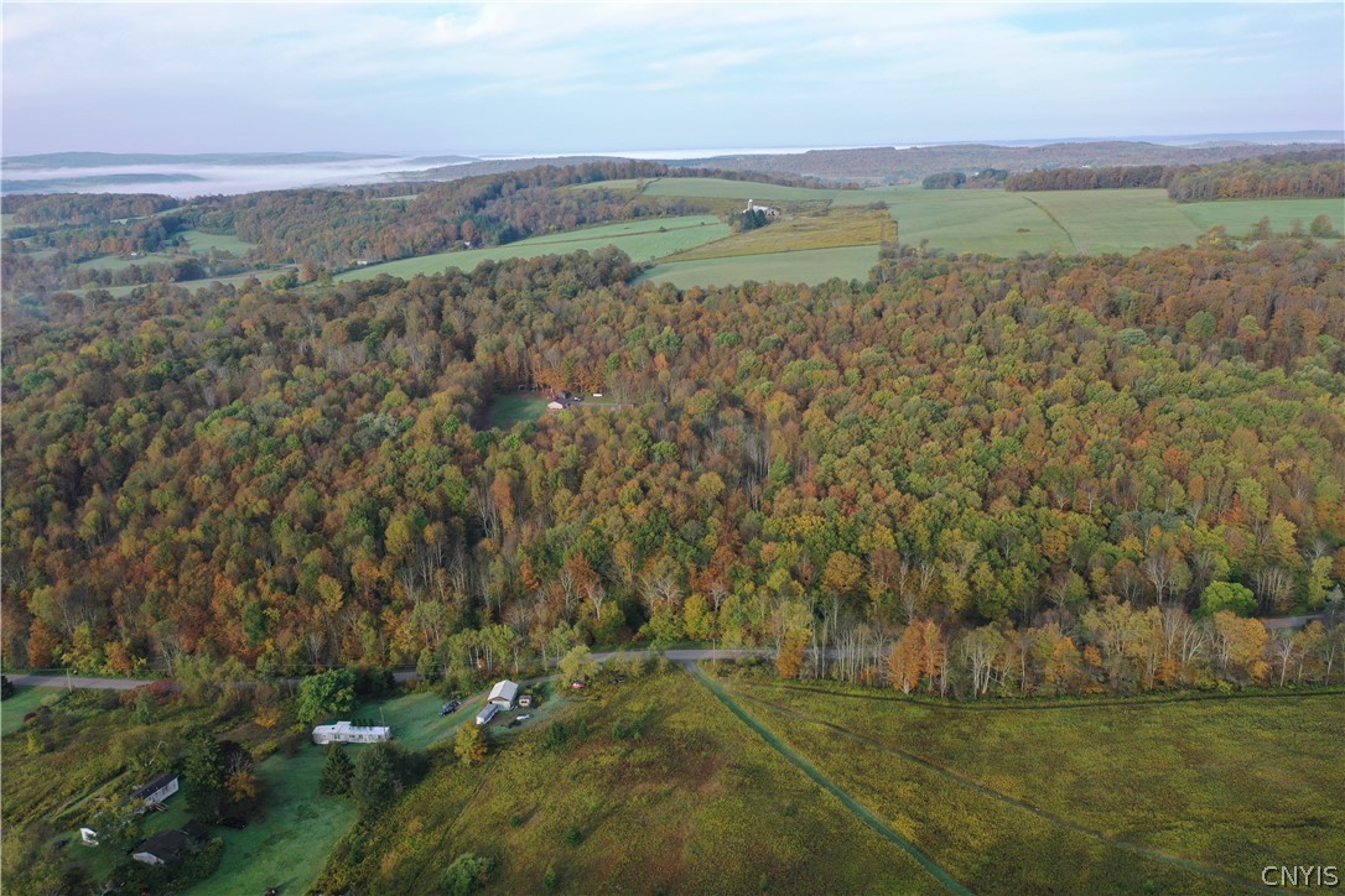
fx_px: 1046
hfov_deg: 65.5
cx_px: 672
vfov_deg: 46.4
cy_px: 448
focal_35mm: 28
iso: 100
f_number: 2.8
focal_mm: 10.26
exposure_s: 1/640
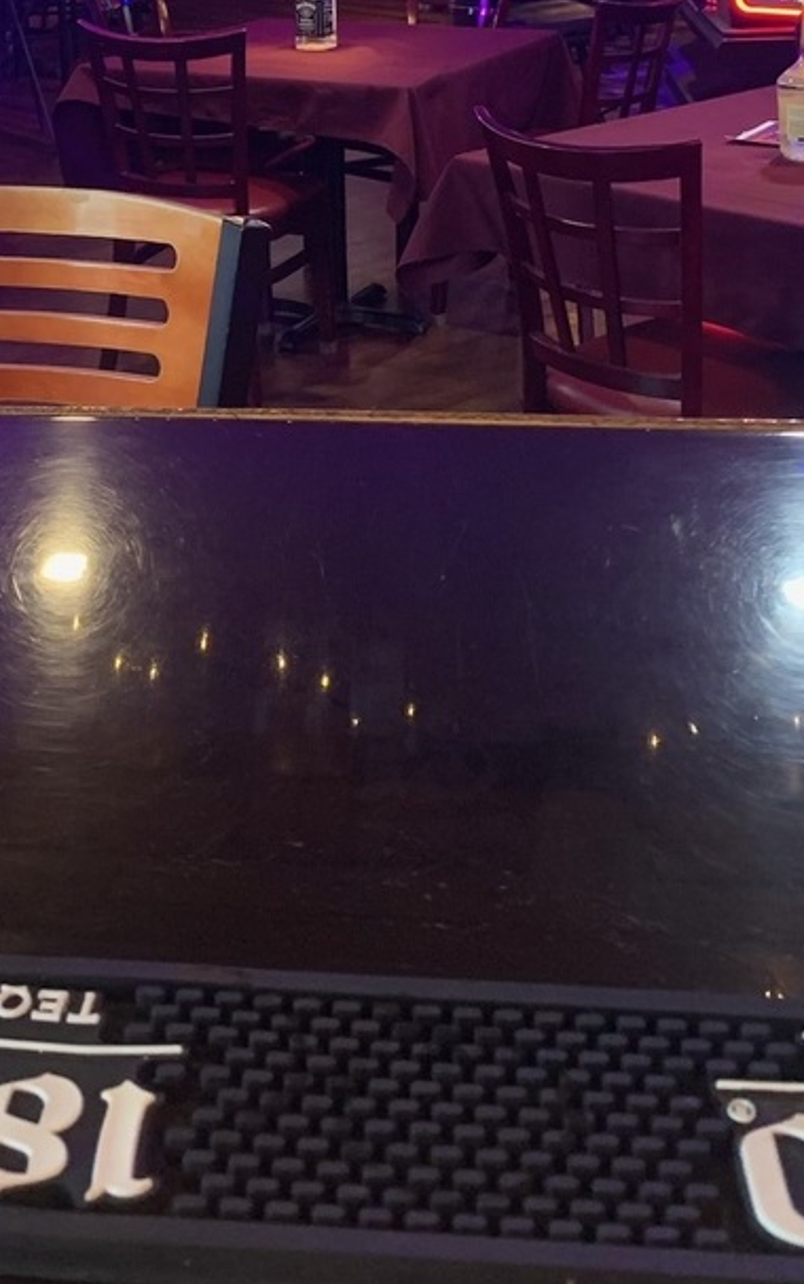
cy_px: 192
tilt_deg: -10.5
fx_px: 1716
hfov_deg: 26.3
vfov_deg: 38.9
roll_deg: +1.5
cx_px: 290
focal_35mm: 49
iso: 400
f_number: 1.8
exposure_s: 1/40
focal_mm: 4.25
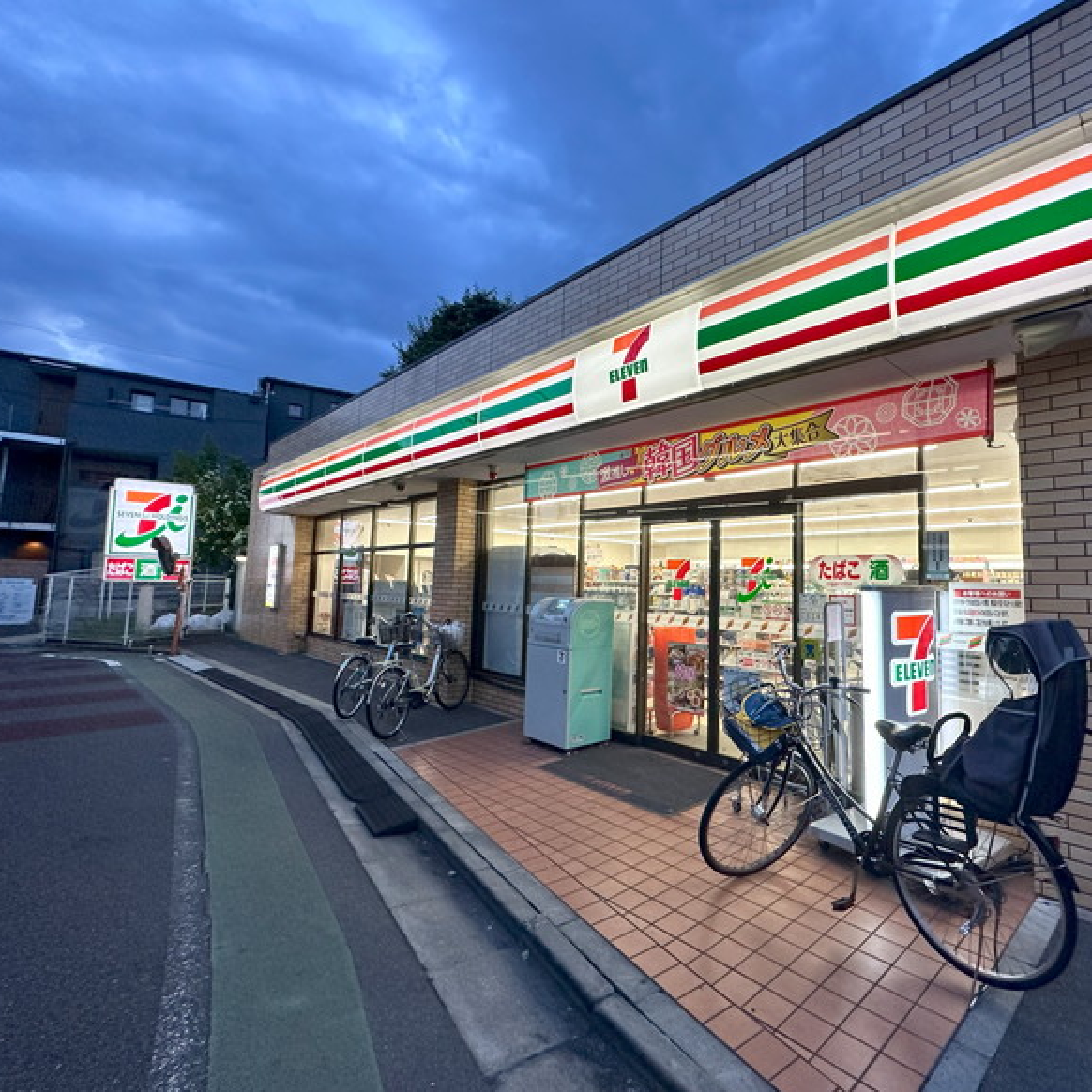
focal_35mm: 17
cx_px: 677
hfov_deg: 82.5
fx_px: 607
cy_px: 533
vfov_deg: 84.0
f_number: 2.2
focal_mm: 2.22
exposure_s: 1/100
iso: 200
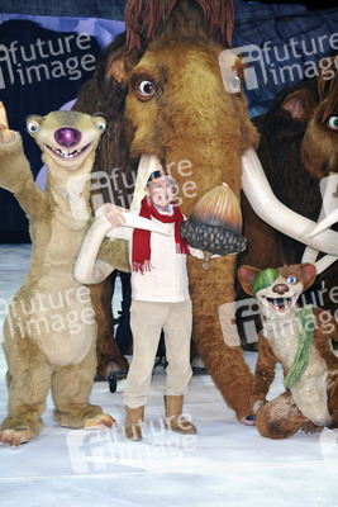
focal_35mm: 80
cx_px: 169
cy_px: 254
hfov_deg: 17.1
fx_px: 1126
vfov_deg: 25.4
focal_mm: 80
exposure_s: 1/250
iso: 800
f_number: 5
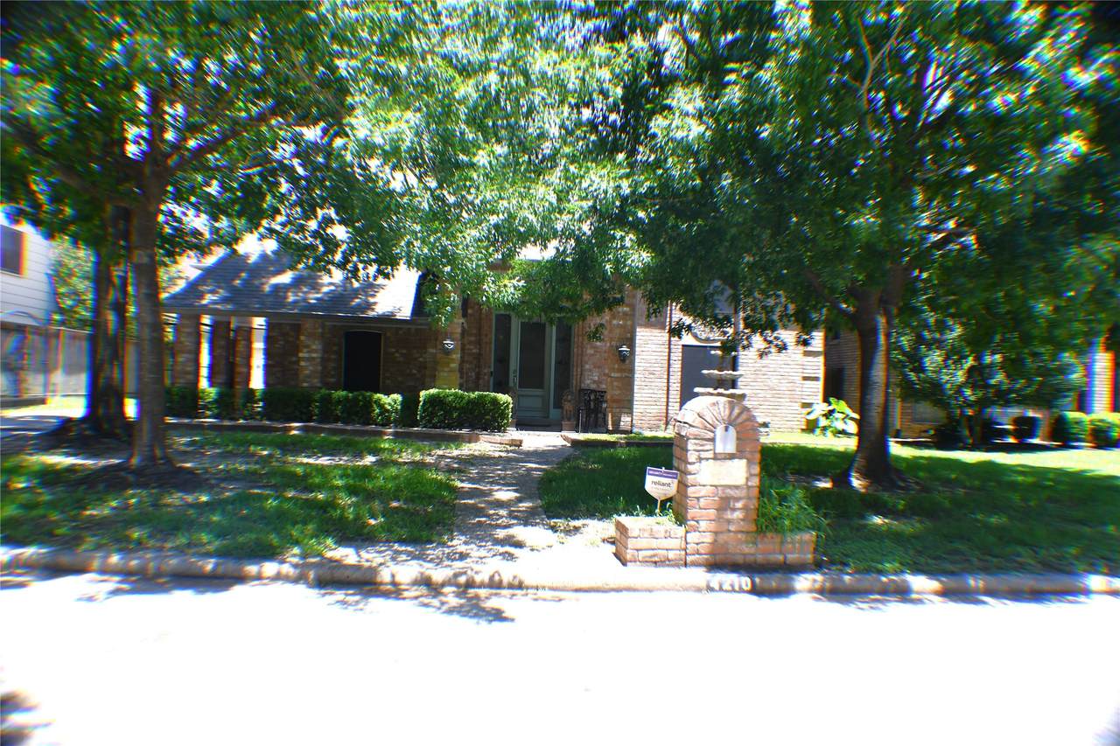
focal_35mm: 39
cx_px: 560
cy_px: 373
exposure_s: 1/250
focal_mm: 26
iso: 200
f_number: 8
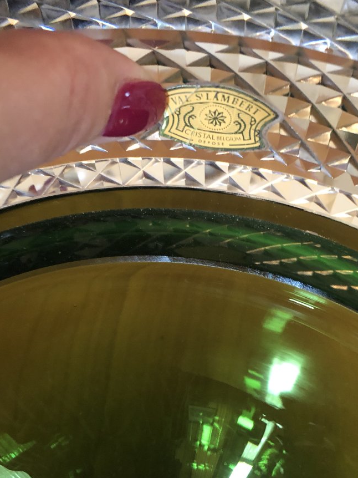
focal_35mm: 39
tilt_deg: -61.9
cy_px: 279
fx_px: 538
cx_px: 204
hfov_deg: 36.7
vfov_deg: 47.7
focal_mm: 3.99
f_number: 1.8
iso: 80
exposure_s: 1/6
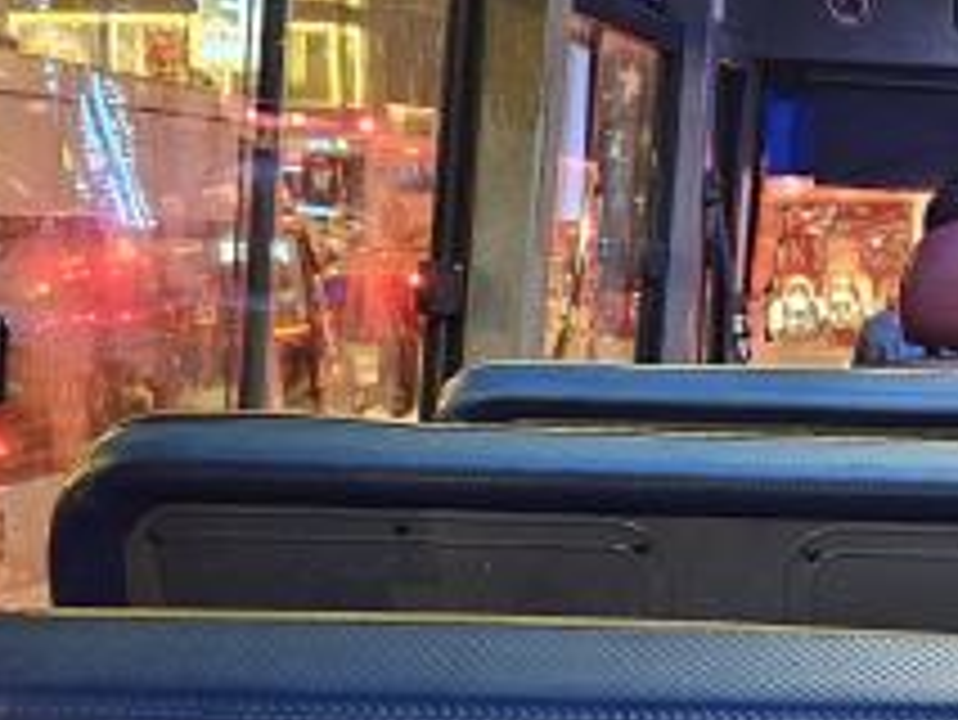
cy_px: 497
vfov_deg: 15.2
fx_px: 2686
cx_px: 1363
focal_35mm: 97
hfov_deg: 18.3
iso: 640
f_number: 1.7
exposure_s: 1/25
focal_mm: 6.3
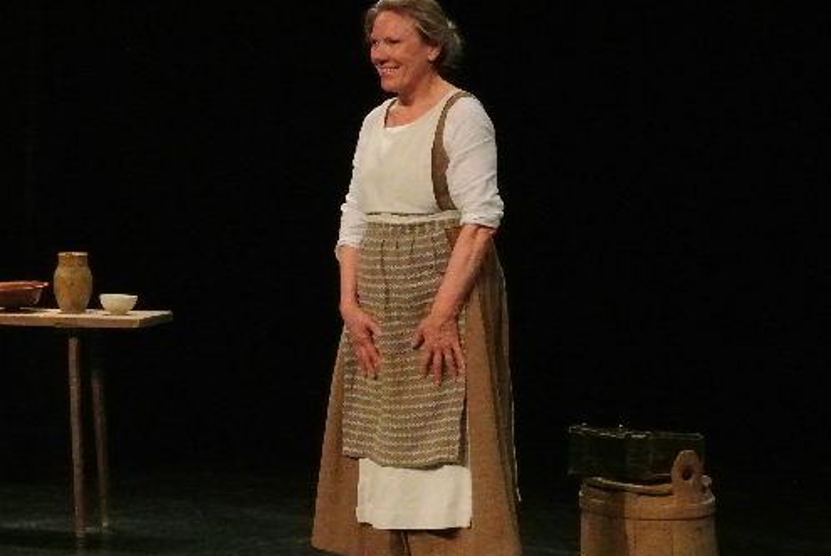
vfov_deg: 10.5
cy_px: 312
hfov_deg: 15.6
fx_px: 3027
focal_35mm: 131
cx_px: 428
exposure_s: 1/100
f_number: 10
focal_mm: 30
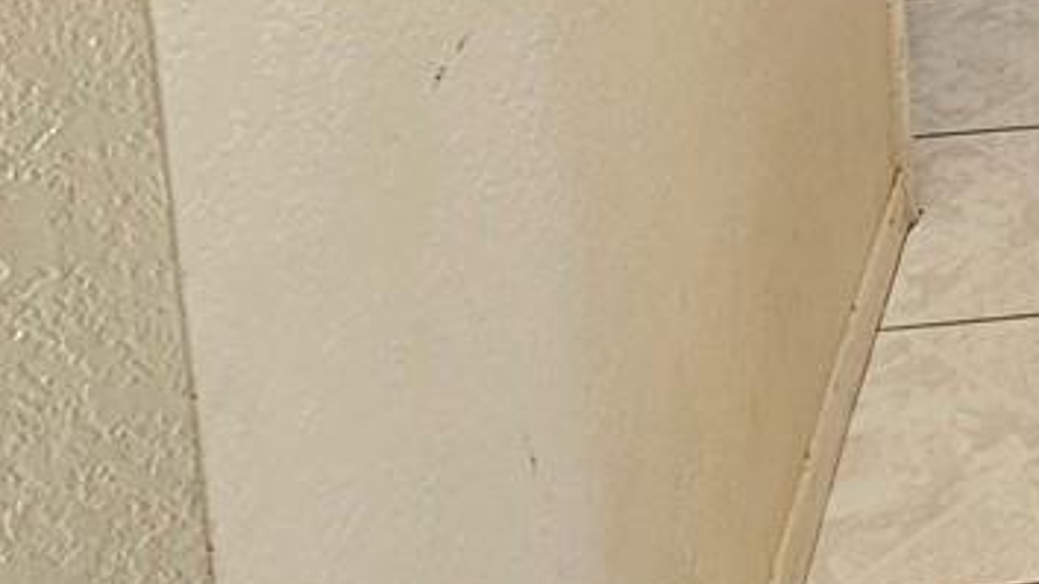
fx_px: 1763
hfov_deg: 24.7
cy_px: -622
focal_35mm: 64
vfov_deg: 14.9
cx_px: 1591
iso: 80
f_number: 2.2
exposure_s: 1/60.2
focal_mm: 2.2
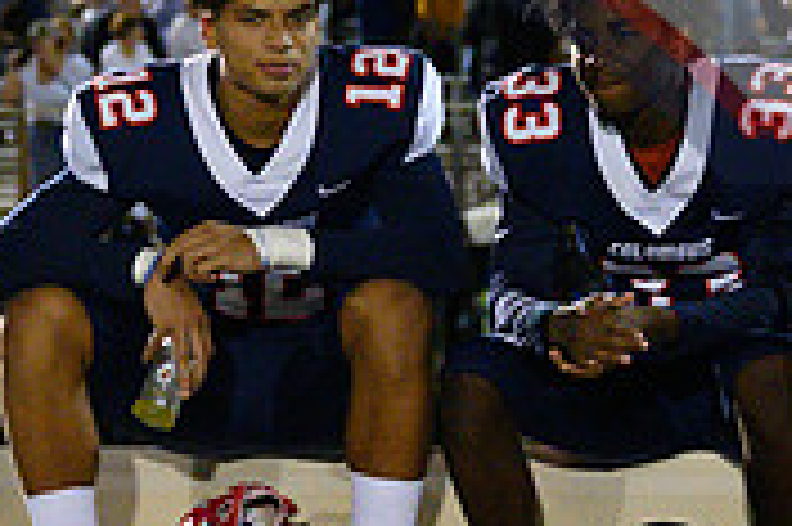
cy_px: 364
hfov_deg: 11.5
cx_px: 234
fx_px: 3912
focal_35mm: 178
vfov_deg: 7.7
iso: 18000
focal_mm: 54
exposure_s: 1/3200
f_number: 2.8
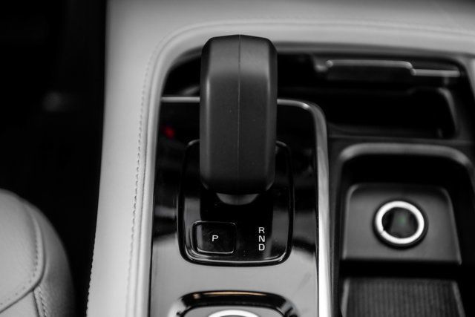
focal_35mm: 70
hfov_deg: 28.8
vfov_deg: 19.5
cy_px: 158
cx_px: 238
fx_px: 924
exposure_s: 1/320
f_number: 4
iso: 1000
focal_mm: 70
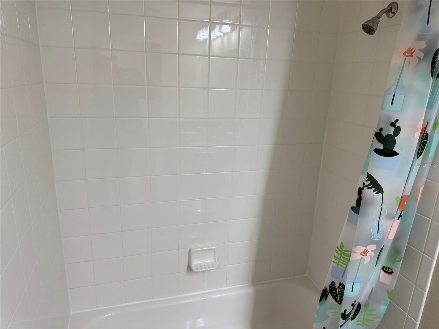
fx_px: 304
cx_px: 220
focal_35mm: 24
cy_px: 164
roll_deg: -2.6
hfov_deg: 71.6
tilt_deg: -15.7
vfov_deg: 56.8
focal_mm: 6.76
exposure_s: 1/120
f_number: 1.78
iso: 200
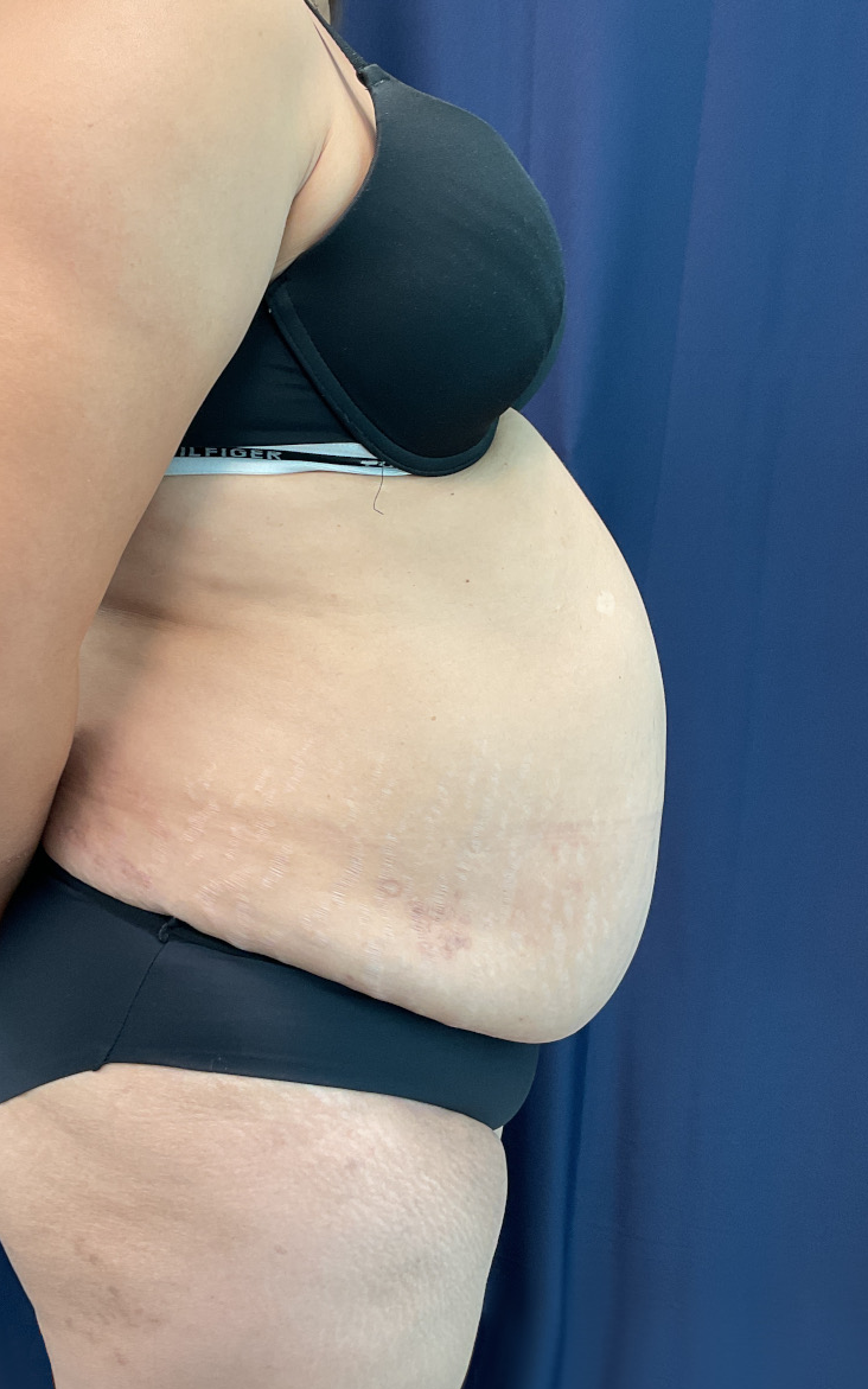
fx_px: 1325
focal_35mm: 35
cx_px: 279
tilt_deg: -10.4
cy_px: 658
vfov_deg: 55.3
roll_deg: +0.0
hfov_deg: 35.9
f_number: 1.8
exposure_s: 1/50
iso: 50
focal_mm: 3
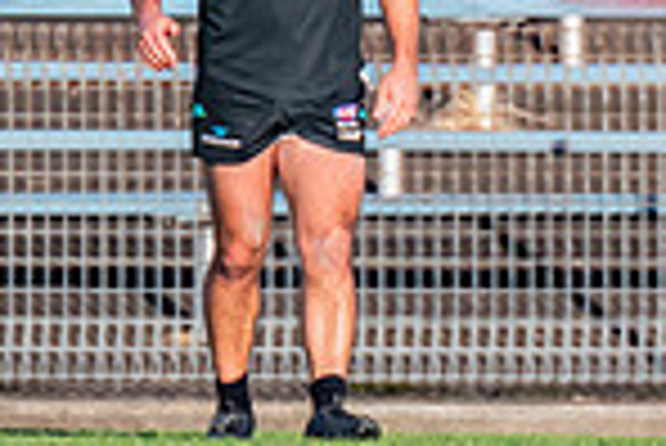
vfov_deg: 0.5
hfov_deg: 0.8
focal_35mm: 2734
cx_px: 1250
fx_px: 50628
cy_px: 3
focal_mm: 420
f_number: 8
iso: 800
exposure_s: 1/1600
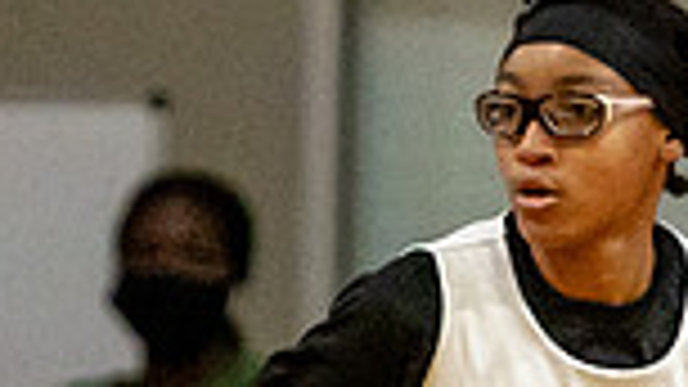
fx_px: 28053
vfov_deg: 0.8
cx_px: 244
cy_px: 563
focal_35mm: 1538
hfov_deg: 1.4
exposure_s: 1/800
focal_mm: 200
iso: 2500
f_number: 2.8
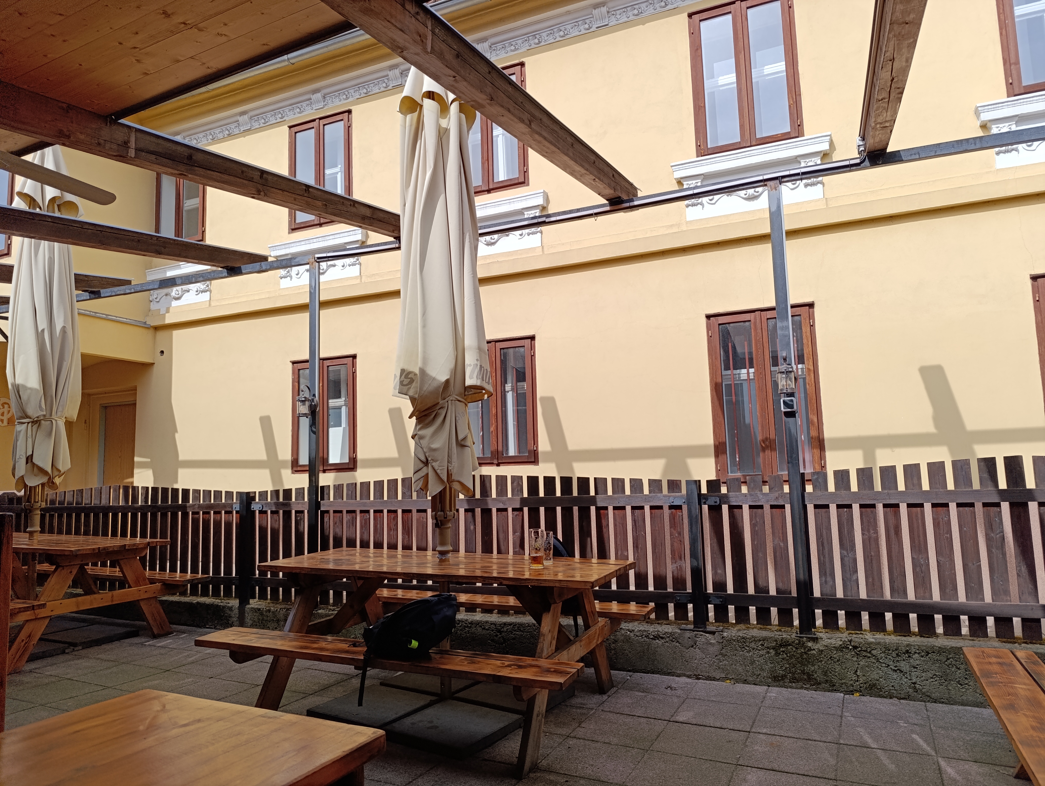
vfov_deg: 59.0
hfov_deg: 73.8
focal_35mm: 23
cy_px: 393
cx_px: 522
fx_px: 695
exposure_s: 1/637
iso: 50
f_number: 1.6
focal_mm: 6.14
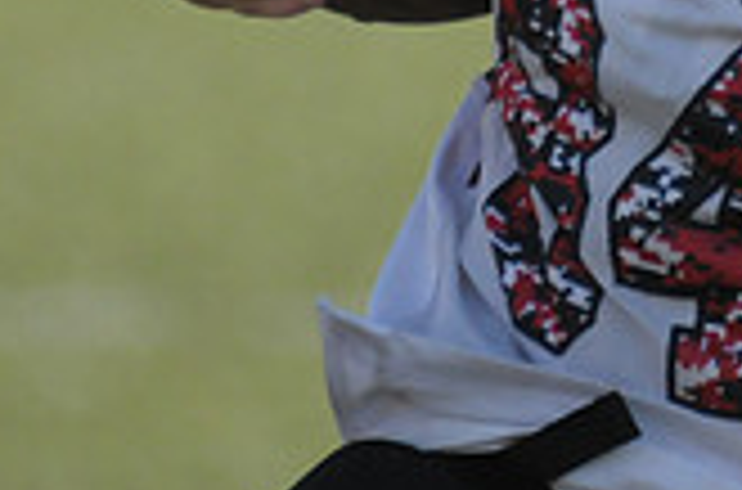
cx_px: 675
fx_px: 41207
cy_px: -308
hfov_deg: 1.0
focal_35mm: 2005
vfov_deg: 0.7
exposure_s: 1/5000
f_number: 4
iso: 1600
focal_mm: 380
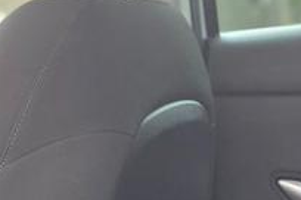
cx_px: 552
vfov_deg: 8.7
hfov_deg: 12.4
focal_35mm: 150
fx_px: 1254
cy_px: 371
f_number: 1.7
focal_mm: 6.25
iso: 640
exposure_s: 1/120
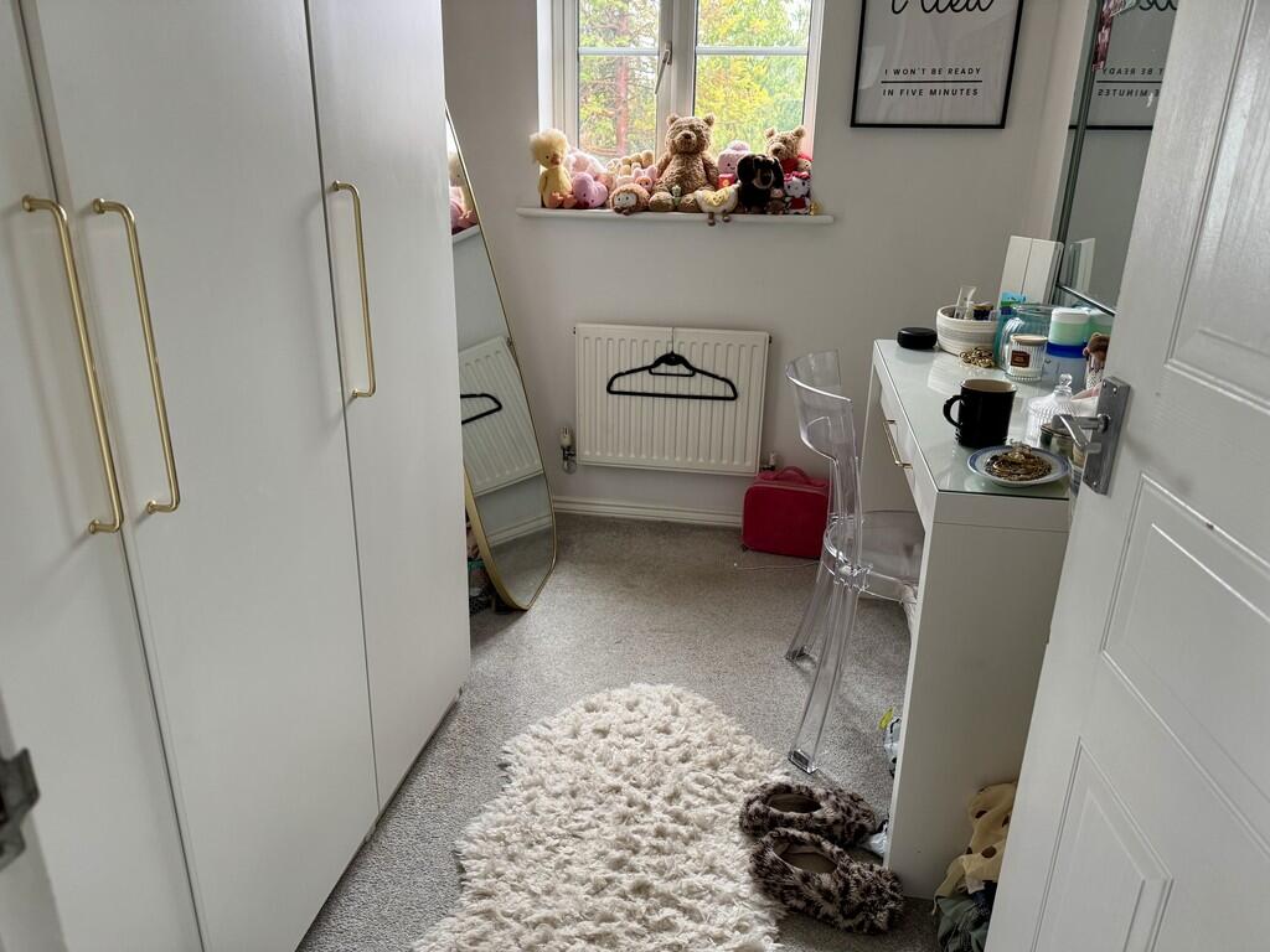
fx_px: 881
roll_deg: -0.3
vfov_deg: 56.8
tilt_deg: -20.2
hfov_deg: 71.6
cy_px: 476
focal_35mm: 24
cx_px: 635
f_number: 1.78
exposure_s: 1/72
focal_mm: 6.76
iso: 200
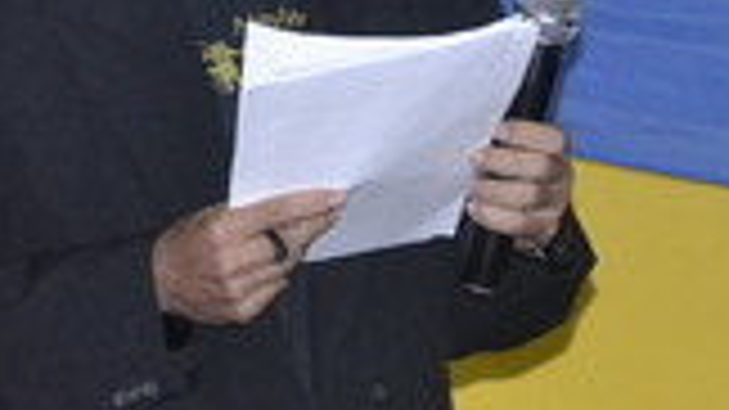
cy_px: 9
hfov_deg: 4.3
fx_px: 9731
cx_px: 20
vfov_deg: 2.4
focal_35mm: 504
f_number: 5.6
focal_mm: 105
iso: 3200
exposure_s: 1/60
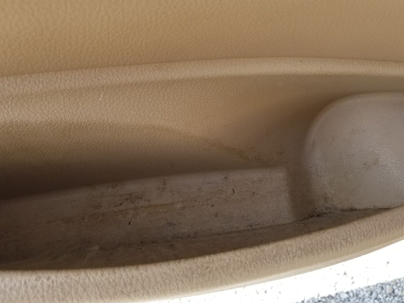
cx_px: 216
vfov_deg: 49.8
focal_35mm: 28
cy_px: 155
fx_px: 327
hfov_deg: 63.4
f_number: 1.7
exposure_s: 1/244
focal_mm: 4.25
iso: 50
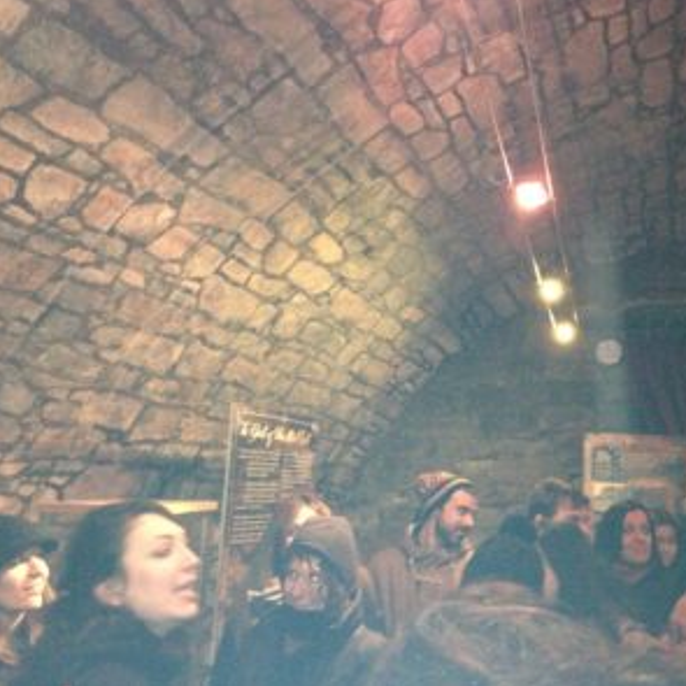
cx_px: 460
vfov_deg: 40.0
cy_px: 342
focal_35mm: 42
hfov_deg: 39.5
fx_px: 942
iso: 500
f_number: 2.4
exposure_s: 1/16
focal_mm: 4.28
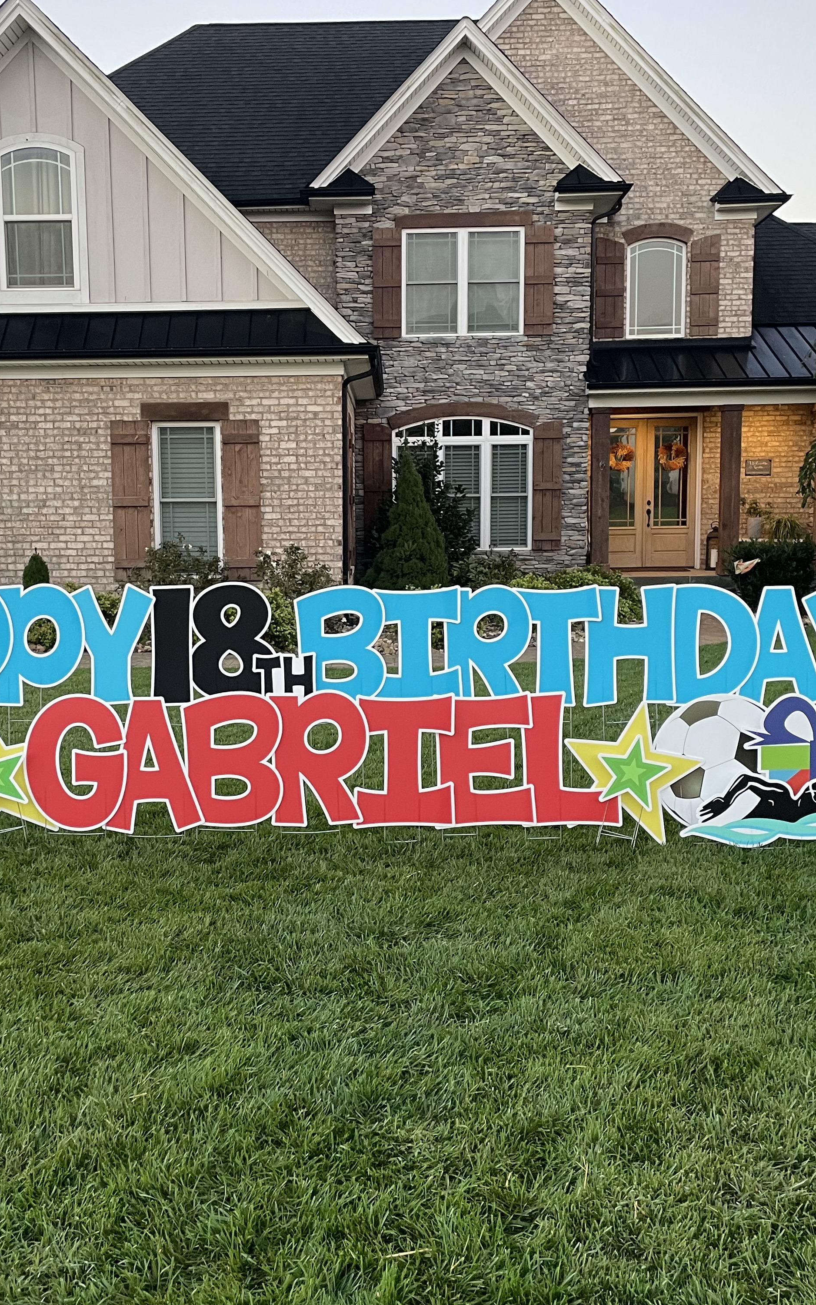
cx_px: 336
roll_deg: +0.5
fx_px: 1316
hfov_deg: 34.4
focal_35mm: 37
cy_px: 650
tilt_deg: -5.6
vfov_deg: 52.7
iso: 200
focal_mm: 4.2
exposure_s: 1/60
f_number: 1.6
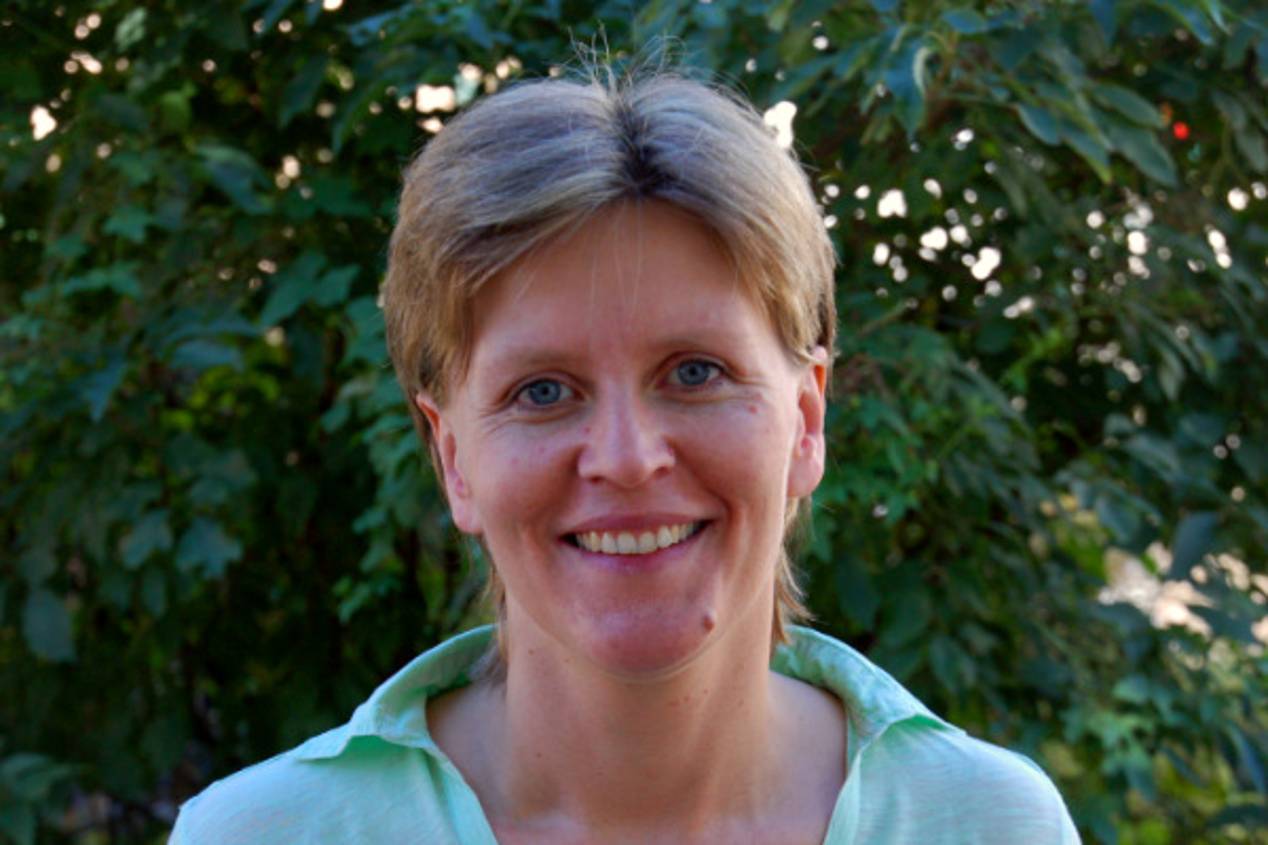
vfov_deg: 15.2
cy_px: 422
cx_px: 634
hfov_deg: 22.6
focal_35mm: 90
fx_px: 3170
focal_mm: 60
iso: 800
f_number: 6.3
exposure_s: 1/200
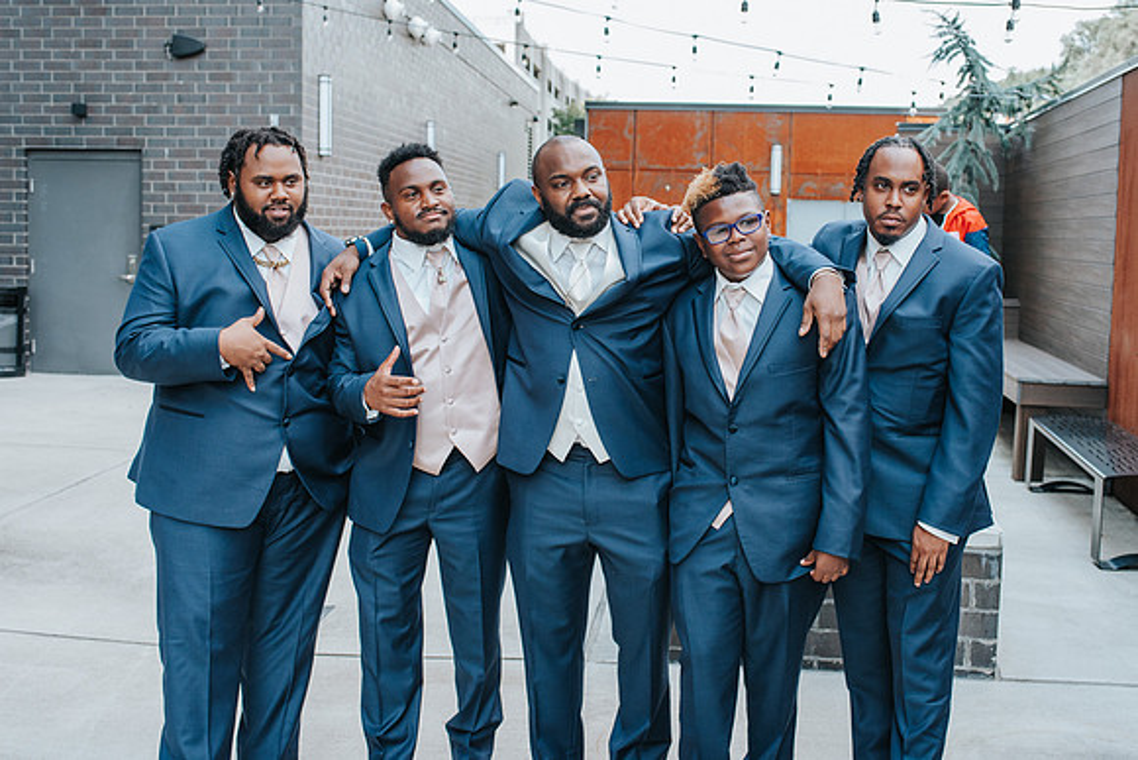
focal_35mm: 40
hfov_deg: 48.4
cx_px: 600
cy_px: 325
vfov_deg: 33.3
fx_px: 1266
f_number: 4
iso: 800
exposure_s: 1/800
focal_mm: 35
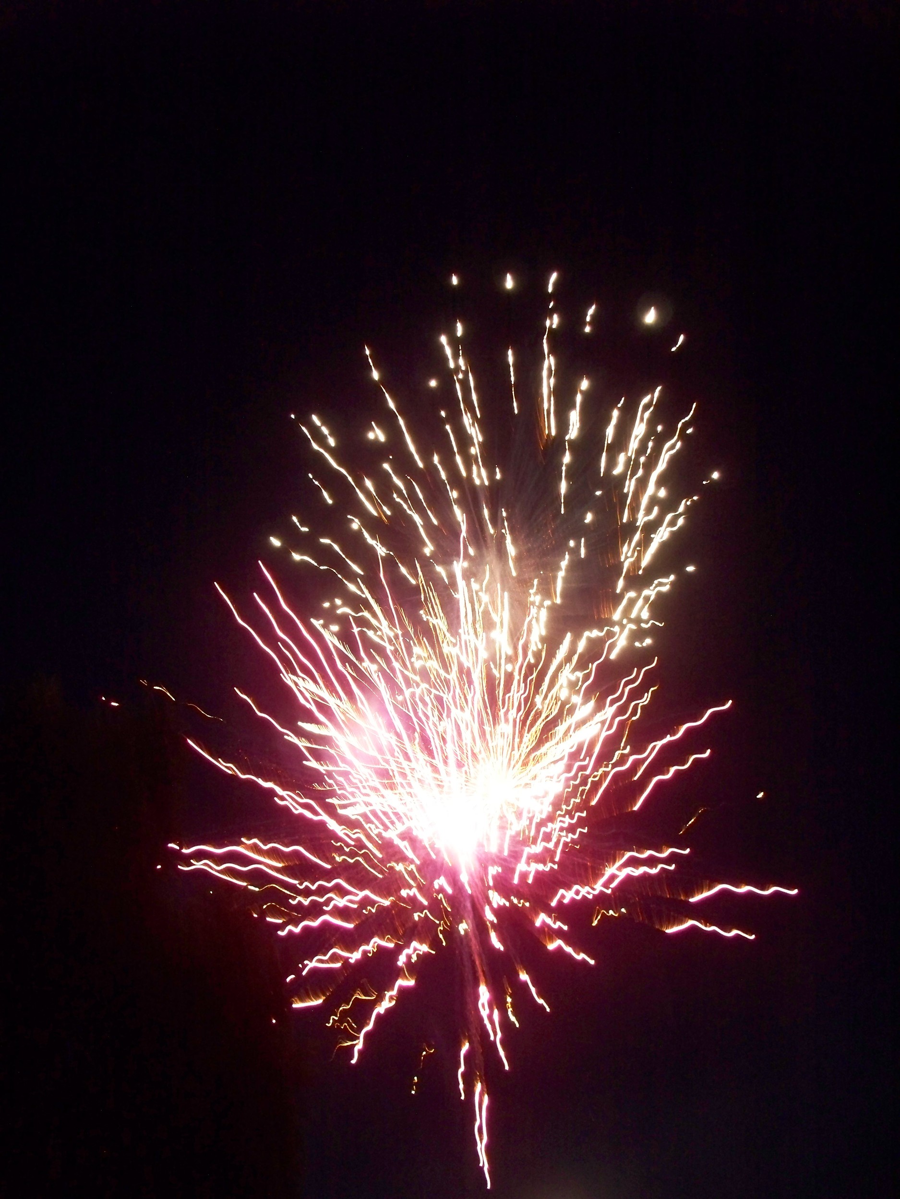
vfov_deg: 51.4
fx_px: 1248
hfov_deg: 39.7
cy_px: 600
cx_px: 450
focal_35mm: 36
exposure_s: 1/2
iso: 400
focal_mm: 7.54
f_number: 2.8
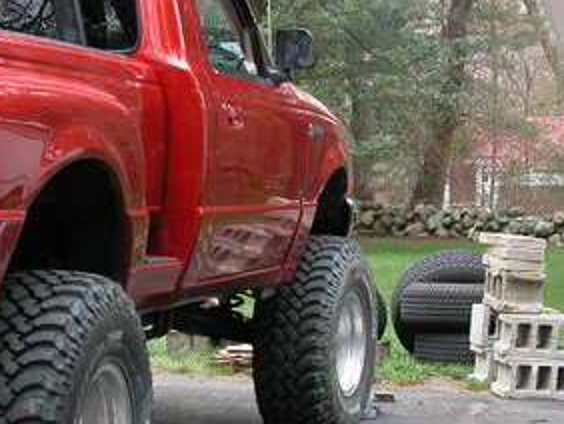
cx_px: 232
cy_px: 230
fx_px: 1663
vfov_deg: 14.5
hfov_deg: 19.2
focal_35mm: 102
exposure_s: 1/62.6
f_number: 3.2
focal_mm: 9.5
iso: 100
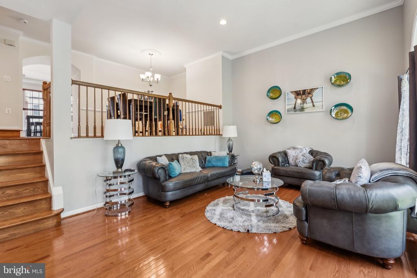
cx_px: 208
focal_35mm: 16
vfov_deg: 72.1
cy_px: 139
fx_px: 191
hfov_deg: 95.0
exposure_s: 1/4
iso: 125
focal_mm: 16.5
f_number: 6.3
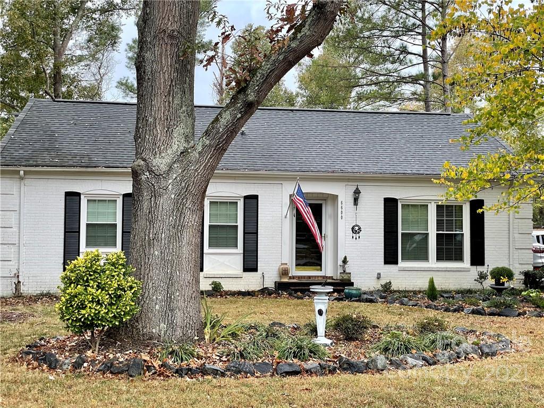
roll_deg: -1.3
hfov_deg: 36.8
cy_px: 204
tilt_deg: +3.3
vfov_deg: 28.0
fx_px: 817
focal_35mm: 52
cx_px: 272
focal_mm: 6
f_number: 2
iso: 50
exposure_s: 1/122
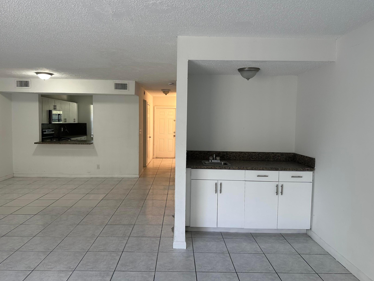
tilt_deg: -2.4
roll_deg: -0.6
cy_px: 135
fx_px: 270
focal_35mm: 25
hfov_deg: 69.4
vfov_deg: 54.9
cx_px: 180
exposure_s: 1/120
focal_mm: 6.86
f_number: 1.78
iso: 125
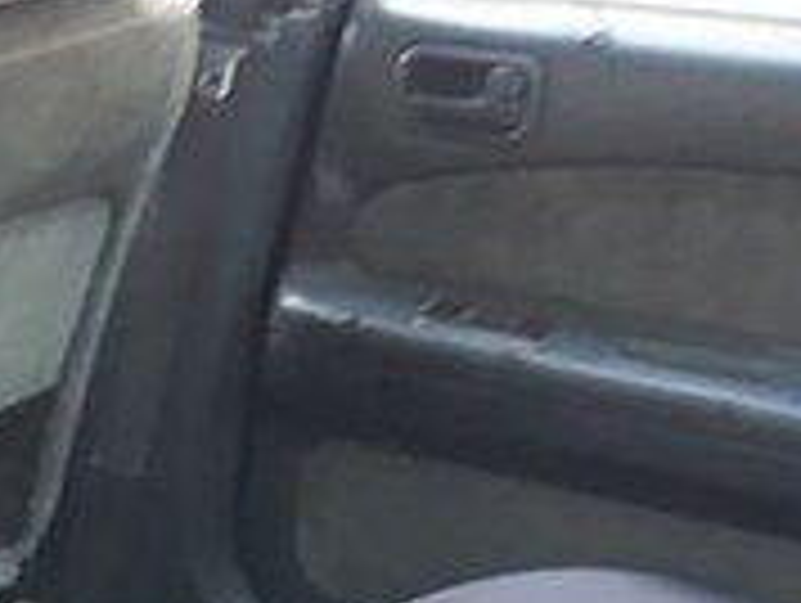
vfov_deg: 13.9
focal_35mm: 100
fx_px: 2317
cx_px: -220
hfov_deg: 18.4
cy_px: 911
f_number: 1.7
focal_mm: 3.71
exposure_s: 1/25
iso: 200
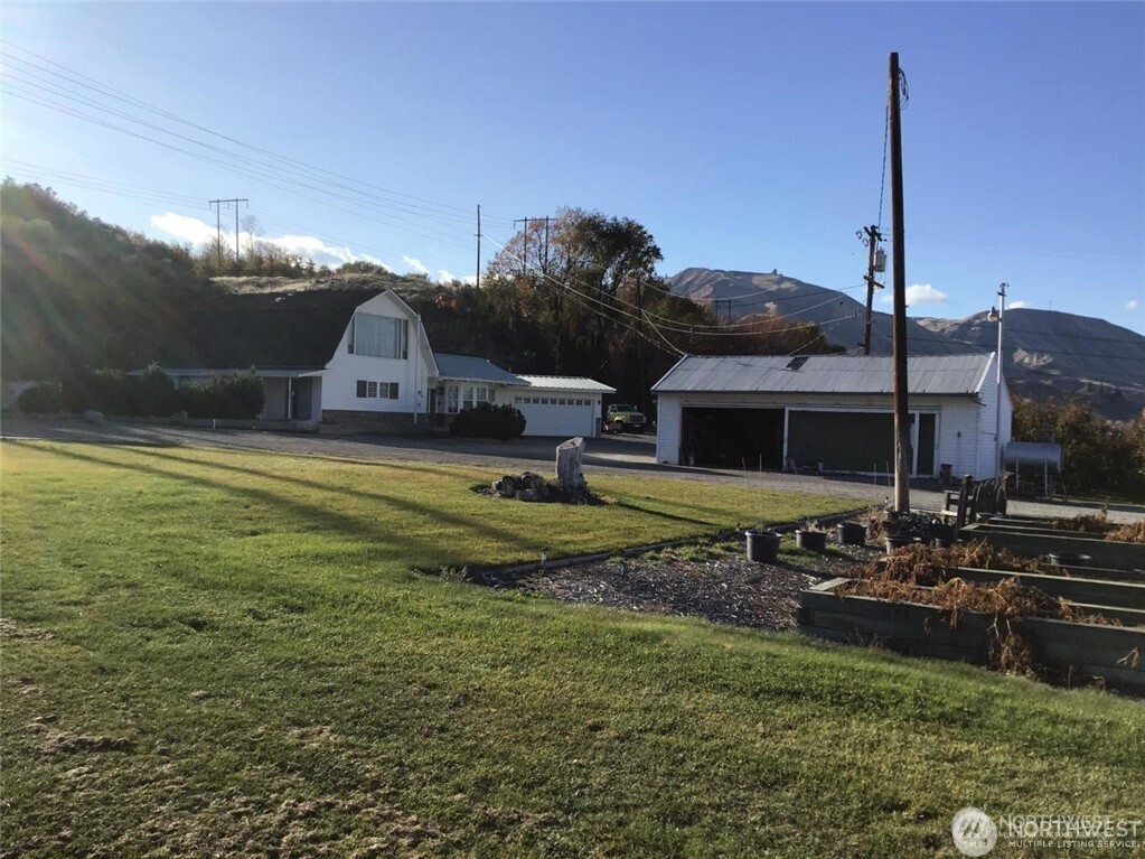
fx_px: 1025
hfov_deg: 58.4
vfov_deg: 45.4
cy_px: 430
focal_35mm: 31
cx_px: 572
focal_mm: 3.3
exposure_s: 1/1538
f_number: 2.4
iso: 25
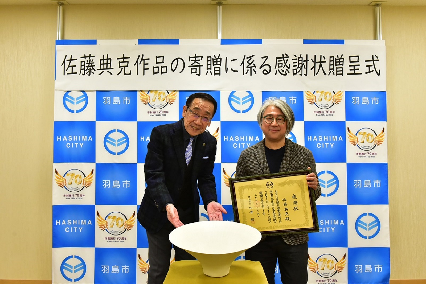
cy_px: 142
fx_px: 379
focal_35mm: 32
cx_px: 213
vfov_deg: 41.1
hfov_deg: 58.7
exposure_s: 1/160
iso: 4000
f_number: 6.3
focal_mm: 32
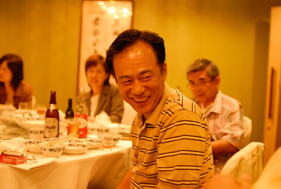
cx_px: 140
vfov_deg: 32.0
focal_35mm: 42
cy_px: 94
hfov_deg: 46.3
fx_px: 328
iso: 800
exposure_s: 1/80
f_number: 2
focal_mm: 28
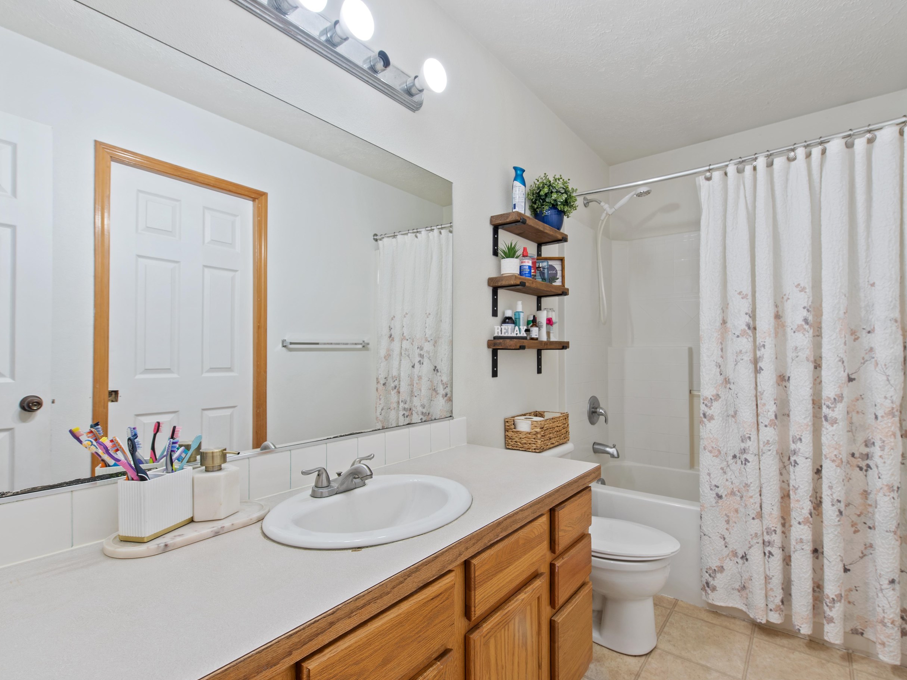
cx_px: 472
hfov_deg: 91.0
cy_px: 358
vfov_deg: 74.7
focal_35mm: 17
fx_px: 445
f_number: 8
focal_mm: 14
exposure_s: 1/2
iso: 100
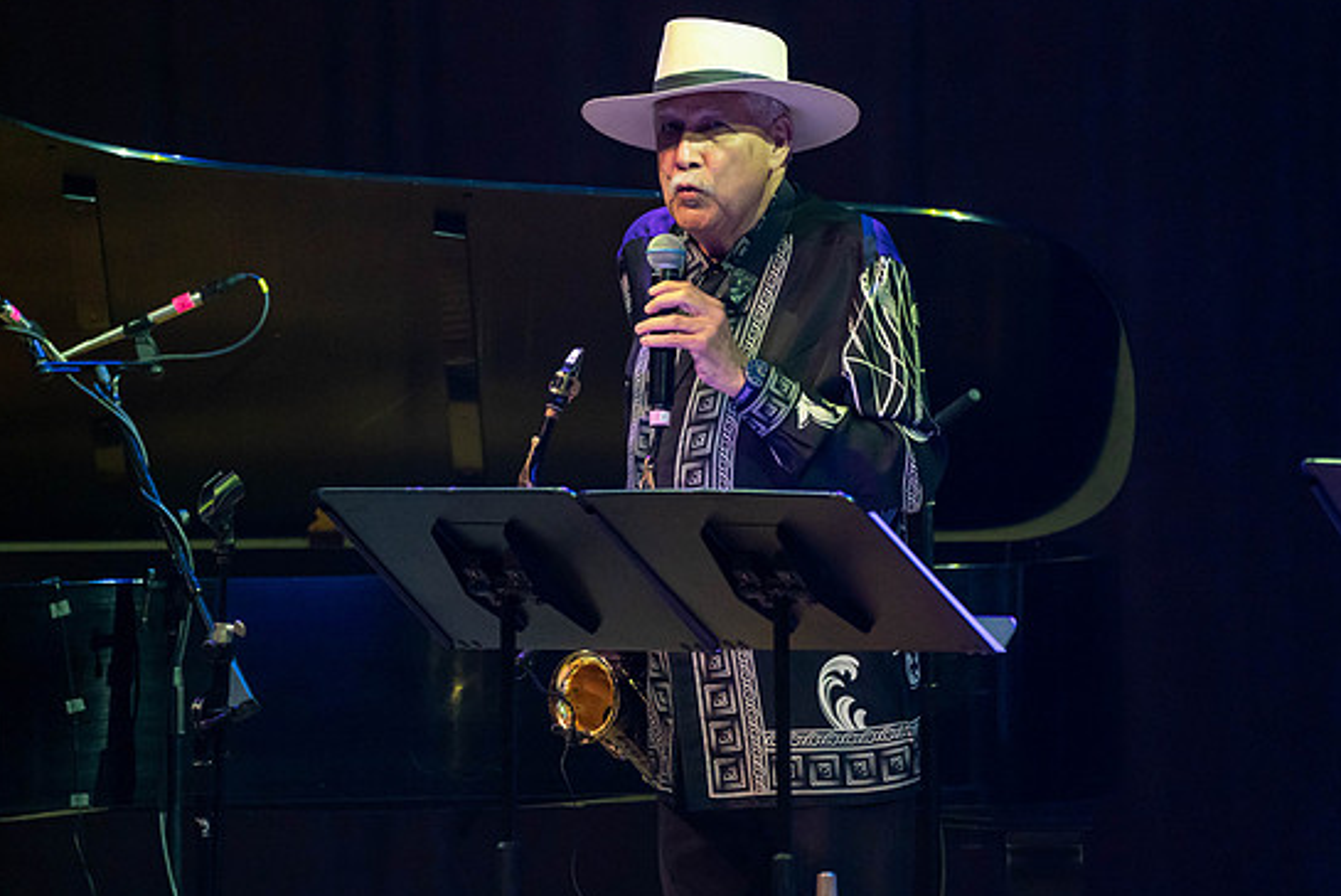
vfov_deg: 2.9
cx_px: 670
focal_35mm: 479
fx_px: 17851
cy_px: 424
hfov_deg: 4.3
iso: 3200
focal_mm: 400
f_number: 5.6
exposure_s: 1/250
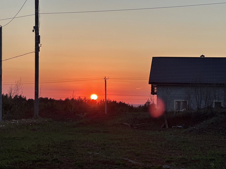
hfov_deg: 20.6
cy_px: 102
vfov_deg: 15.6
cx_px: 123
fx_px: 620
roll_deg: -1.1
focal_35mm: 95
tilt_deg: +0.4
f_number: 2.8
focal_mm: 9
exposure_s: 1/206
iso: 32
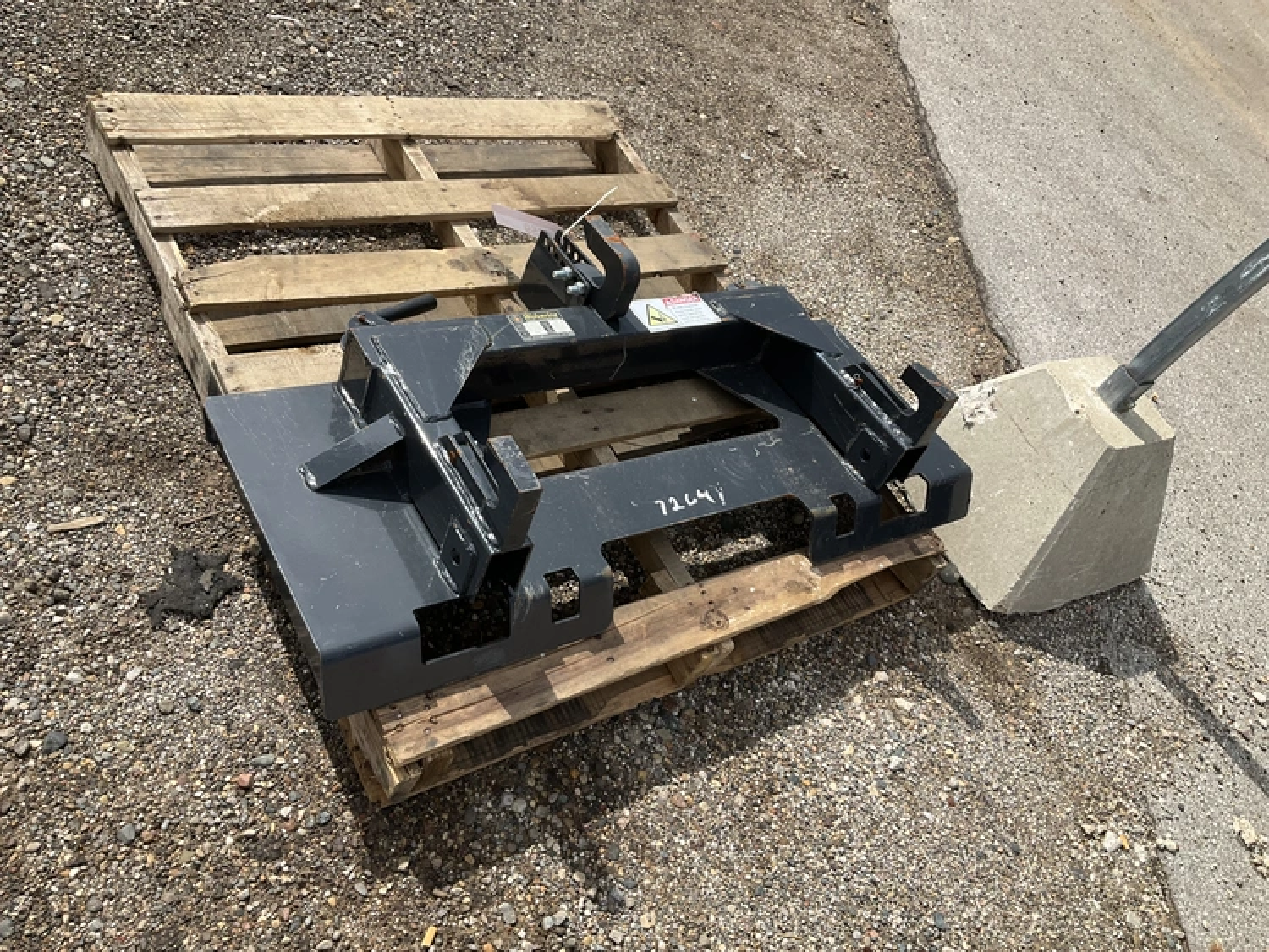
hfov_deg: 61.6
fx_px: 1063
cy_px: 476
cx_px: 634
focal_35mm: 29
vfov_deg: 48.3
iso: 25
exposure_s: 1/1577
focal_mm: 3
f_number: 1.8
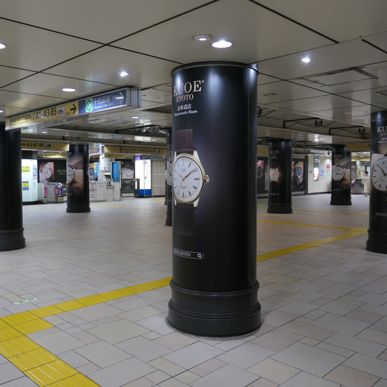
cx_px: 170
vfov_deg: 52.5
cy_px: 191
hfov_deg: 52.4
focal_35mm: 31
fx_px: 392
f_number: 1.4
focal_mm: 8.8
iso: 125
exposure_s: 1/100
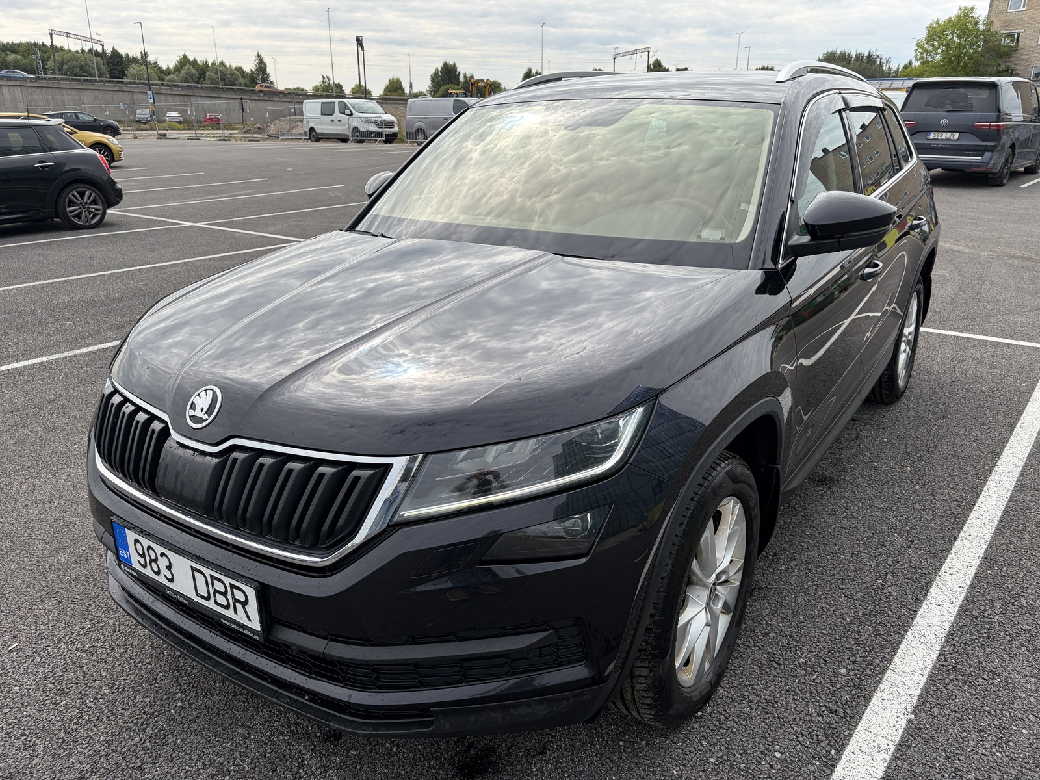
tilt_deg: -18.8
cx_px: 520
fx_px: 781
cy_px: 390
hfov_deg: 67.3
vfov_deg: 53.1
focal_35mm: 26
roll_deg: +0.0
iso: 50
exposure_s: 1/2208
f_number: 1.6
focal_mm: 5.96
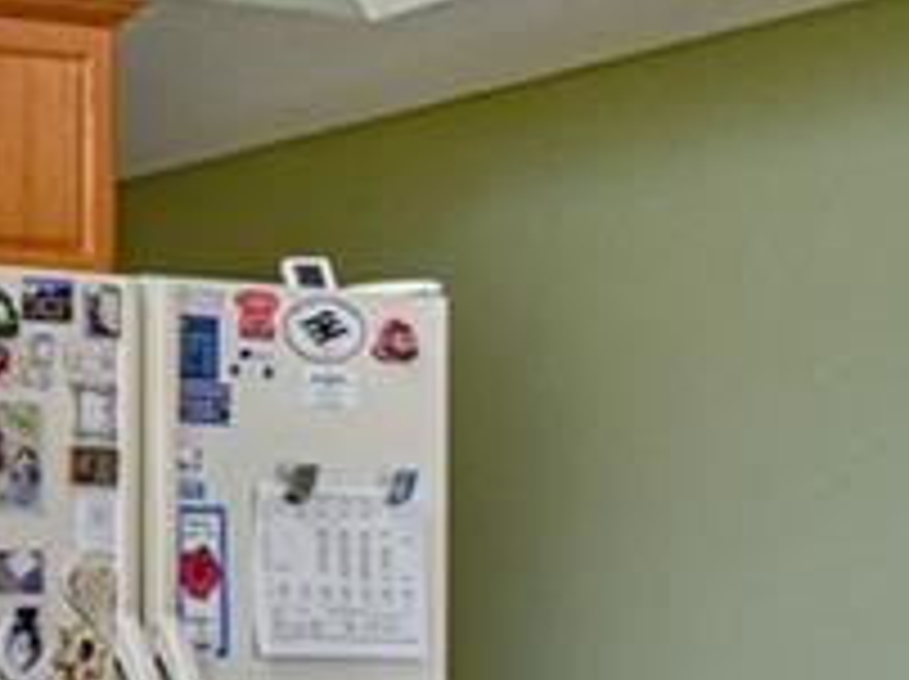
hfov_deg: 14.9
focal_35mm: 78
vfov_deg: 18.2
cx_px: -1274
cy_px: 741
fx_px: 2046
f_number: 6.3
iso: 1600
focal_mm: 16
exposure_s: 1/160
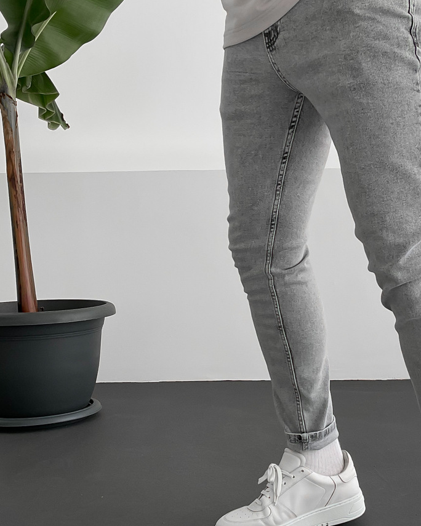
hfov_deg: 27.9
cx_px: 353
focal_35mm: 53
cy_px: 264
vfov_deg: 35.4
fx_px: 825
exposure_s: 1/120
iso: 25
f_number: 1.8
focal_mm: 3
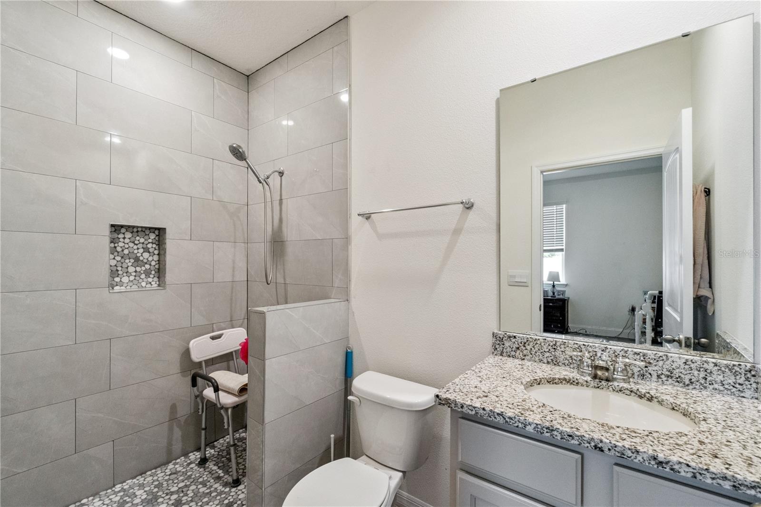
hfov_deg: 100.4
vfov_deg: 77.3
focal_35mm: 15
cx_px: 380
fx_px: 317
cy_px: 254
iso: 1600
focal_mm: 10
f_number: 11
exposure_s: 1/30
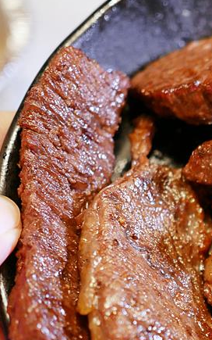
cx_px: 376
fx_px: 1127
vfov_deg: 17.1
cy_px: 215
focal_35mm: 122
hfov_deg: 10.2
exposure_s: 1/60
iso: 400
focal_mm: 25
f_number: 1.8
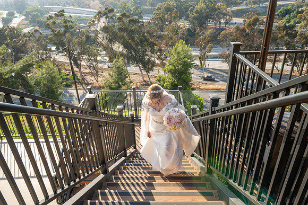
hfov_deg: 69.4
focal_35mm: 26
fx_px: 222
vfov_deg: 49.6
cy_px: 102
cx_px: 154
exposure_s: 1/500
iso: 250
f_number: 10
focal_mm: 26
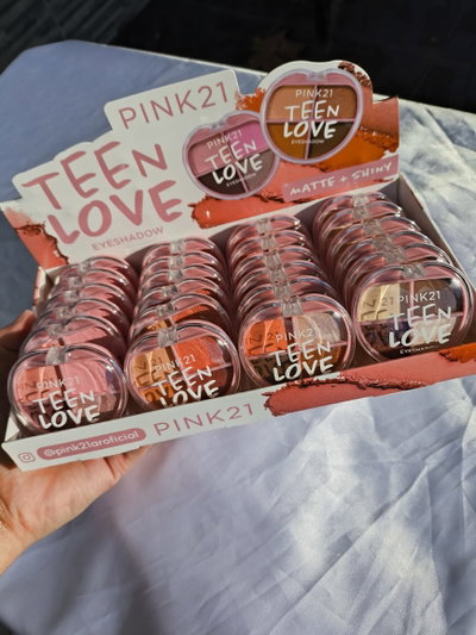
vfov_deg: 69.4
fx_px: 458
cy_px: 318
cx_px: 238
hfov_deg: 54.9
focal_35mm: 25
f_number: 1.7
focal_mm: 4.71
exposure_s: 1/569
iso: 50
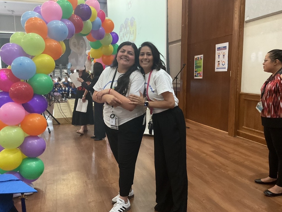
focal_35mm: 29
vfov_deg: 48.2
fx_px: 236
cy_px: 106
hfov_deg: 61.7
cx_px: 141
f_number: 1.8
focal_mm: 3
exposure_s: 1/30
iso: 500
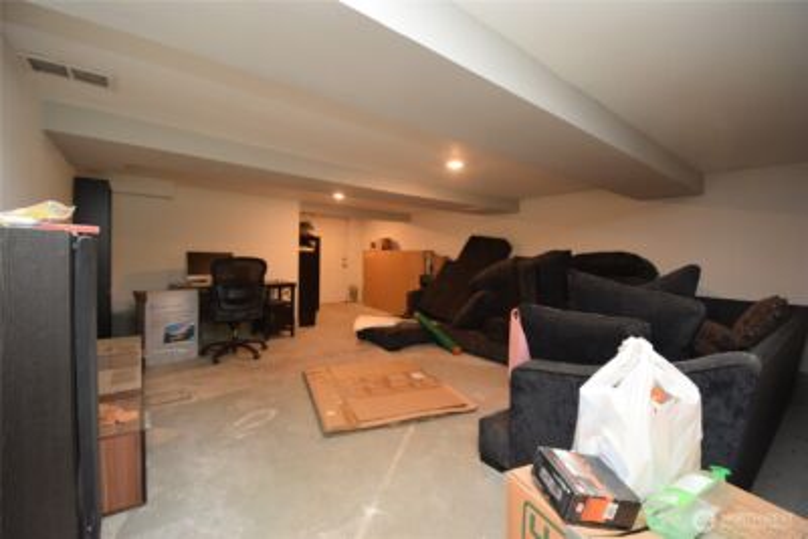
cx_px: 404
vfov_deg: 77.4
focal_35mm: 15
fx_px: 337
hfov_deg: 100.4
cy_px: 270
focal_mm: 10
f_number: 3.5
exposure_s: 1/60
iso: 900
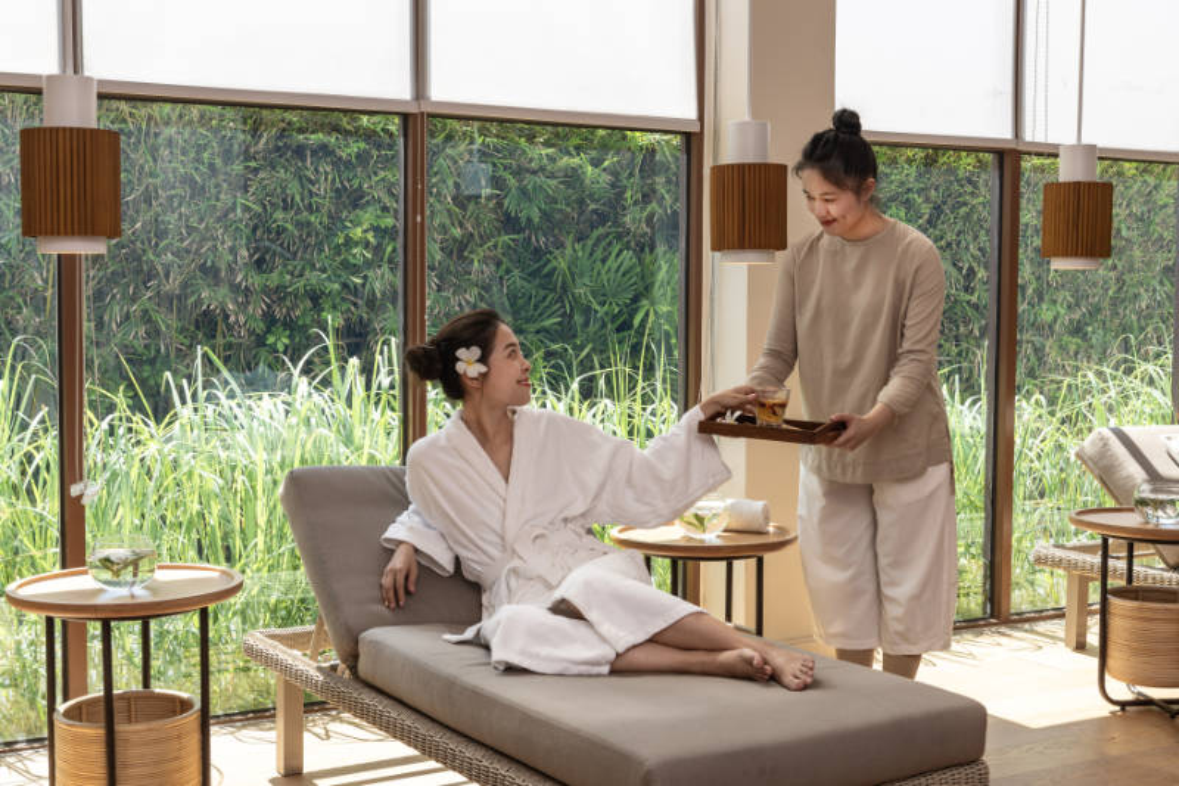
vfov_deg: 28.1
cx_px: 590
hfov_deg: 41.1
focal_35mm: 48
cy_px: 393
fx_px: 1572
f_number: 11
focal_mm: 48
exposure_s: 1/15
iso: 64
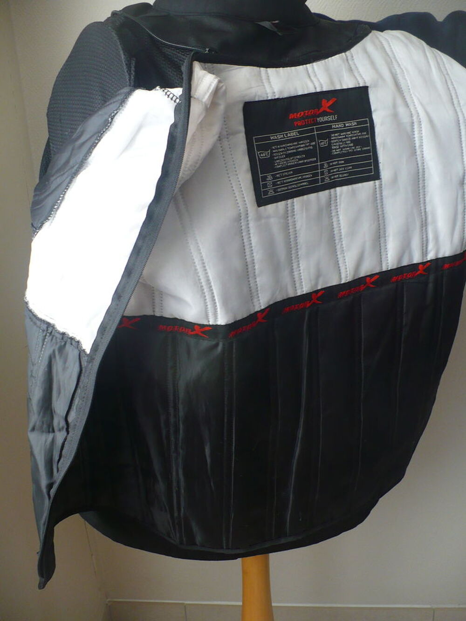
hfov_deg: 38.7
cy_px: 310
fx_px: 664
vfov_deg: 50.1
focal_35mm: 37
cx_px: 233
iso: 160
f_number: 2.8
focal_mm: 6.1
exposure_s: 1/30
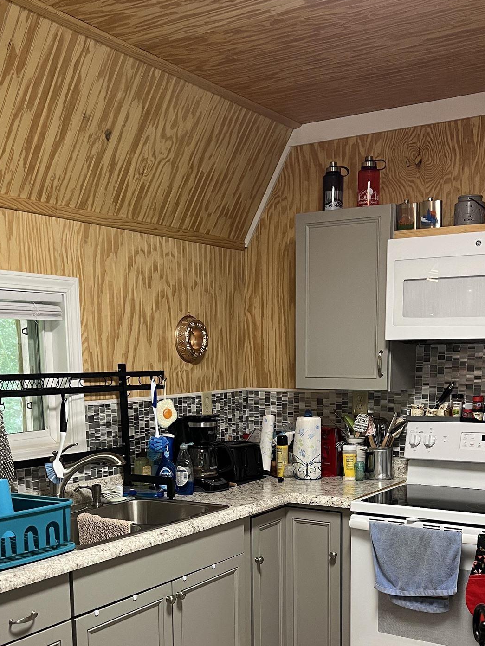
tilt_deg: -8.9
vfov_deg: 42.6
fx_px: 803
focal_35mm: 43
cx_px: 271
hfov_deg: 33.6
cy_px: 476
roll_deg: +0.4
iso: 160
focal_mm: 5.7
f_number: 1.5
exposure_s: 1/60
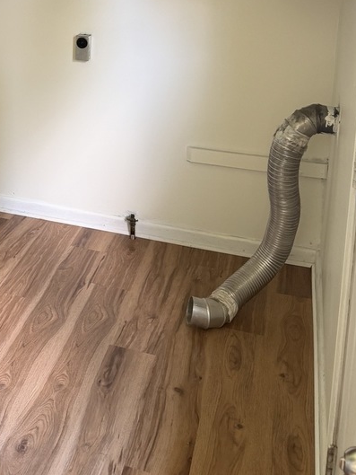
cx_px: 20
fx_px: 672
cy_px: 27
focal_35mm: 49
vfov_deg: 36.0
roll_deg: -0.2
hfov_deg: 28.3
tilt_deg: -9.8
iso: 200
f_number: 1.78
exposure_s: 1/62
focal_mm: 6.76
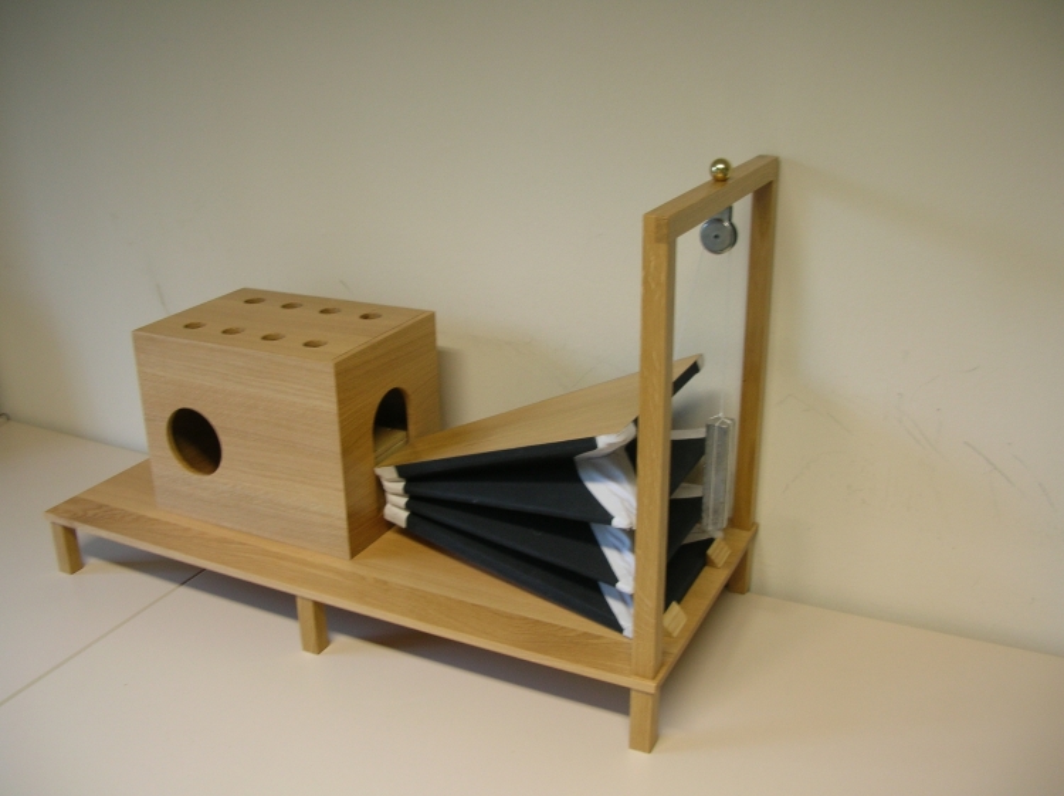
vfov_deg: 40.6
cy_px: 398
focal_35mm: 35
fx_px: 1075
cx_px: 532
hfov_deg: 52.7
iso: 50
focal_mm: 5.8
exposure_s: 1/9.1
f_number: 2.8
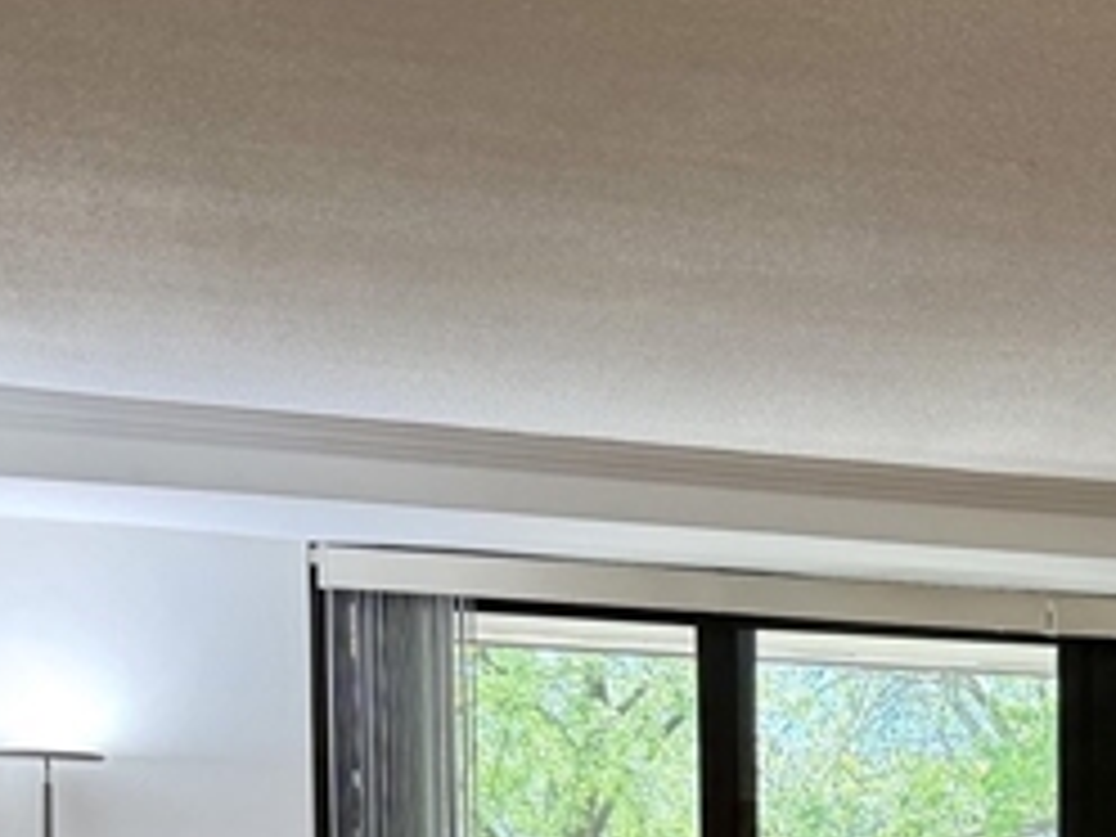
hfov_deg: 18.7
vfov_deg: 13.9
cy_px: 1305
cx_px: 1368
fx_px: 3192
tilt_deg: -5.5
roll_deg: -1.2
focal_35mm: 99
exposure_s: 1/120
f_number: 1.78
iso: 100
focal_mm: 6.76
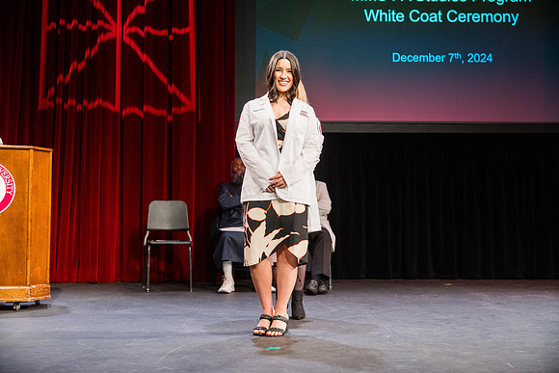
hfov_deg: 41.7
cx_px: 280
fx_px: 733
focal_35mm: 47
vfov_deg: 28.5
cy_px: 186
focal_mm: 47.2
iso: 1250
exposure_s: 1/320
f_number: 3.5
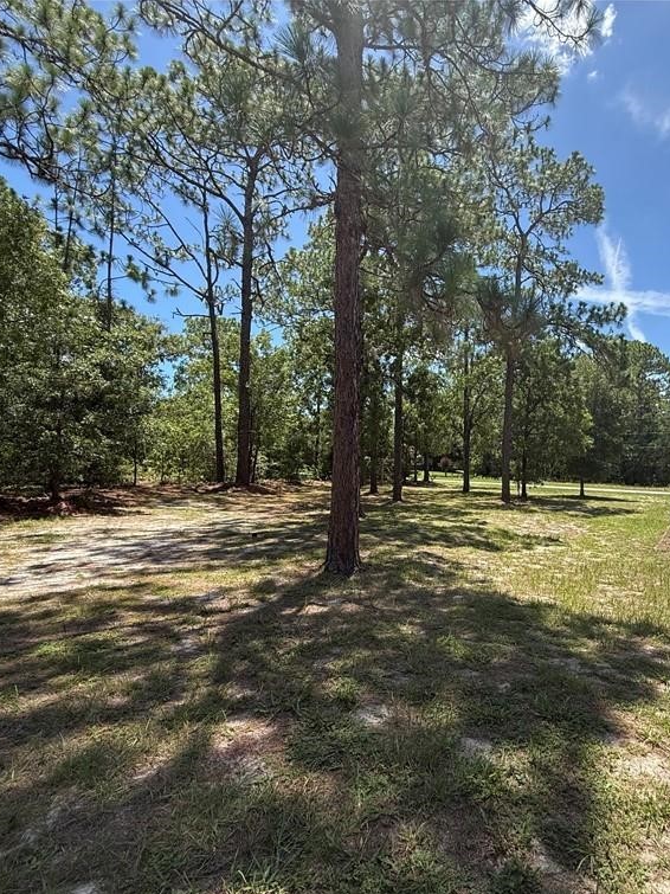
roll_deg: +0.4
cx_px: 455
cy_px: 454
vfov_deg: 84.7
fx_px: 490
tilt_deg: +2.5
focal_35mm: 19
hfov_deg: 66.5
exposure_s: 1/876
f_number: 2.2
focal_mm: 2.22
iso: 64
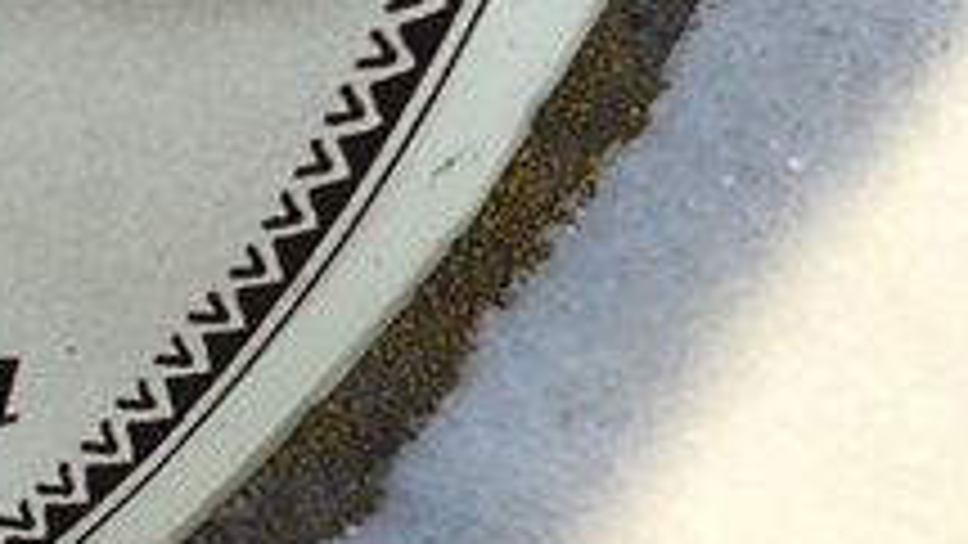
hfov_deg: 10.1
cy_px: 261
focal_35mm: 203
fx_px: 5211
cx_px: -714
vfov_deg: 6.0
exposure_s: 1/811
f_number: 1.7
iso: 50
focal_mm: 4.71
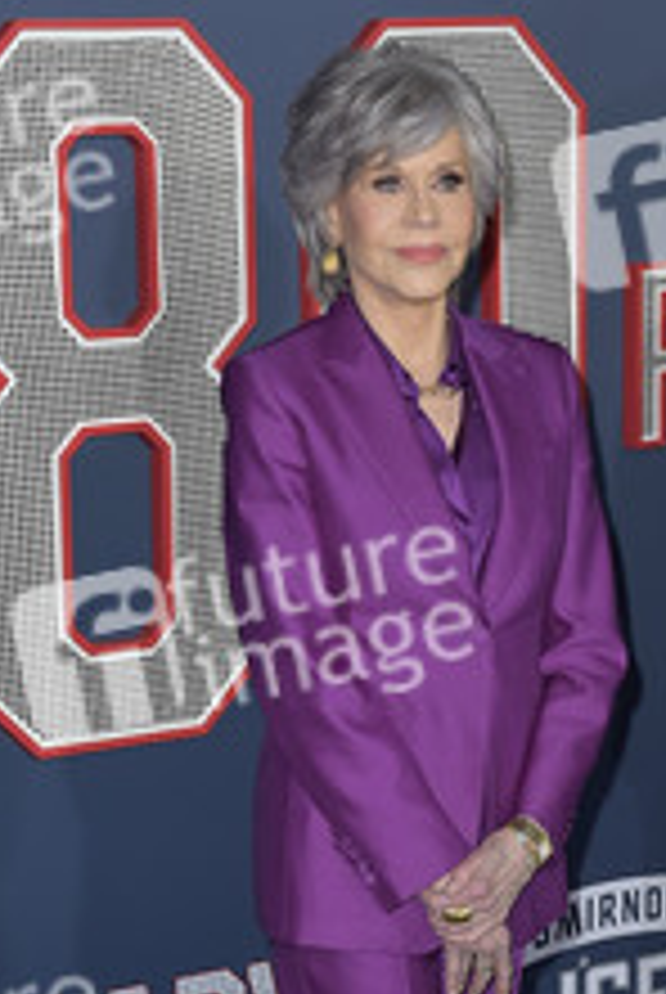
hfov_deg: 18.0
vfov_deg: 25.9
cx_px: 376
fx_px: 2102
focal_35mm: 76
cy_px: 859
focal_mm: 42
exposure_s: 1/250
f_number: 6.3
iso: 400
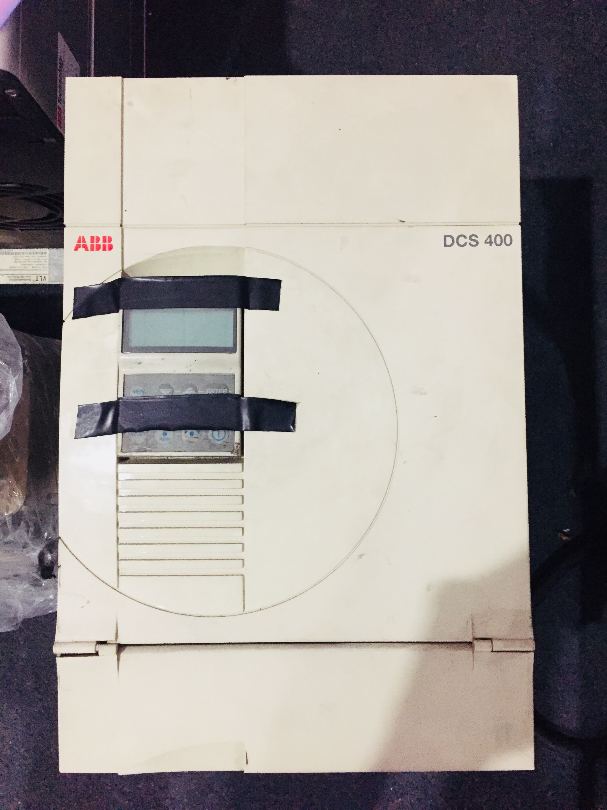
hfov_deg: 48.2
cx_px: 304
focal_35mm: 29
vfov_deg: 61.7
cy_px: 405
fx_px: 678
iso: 500
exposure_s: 1/17
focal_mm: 4.15
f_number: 2.2
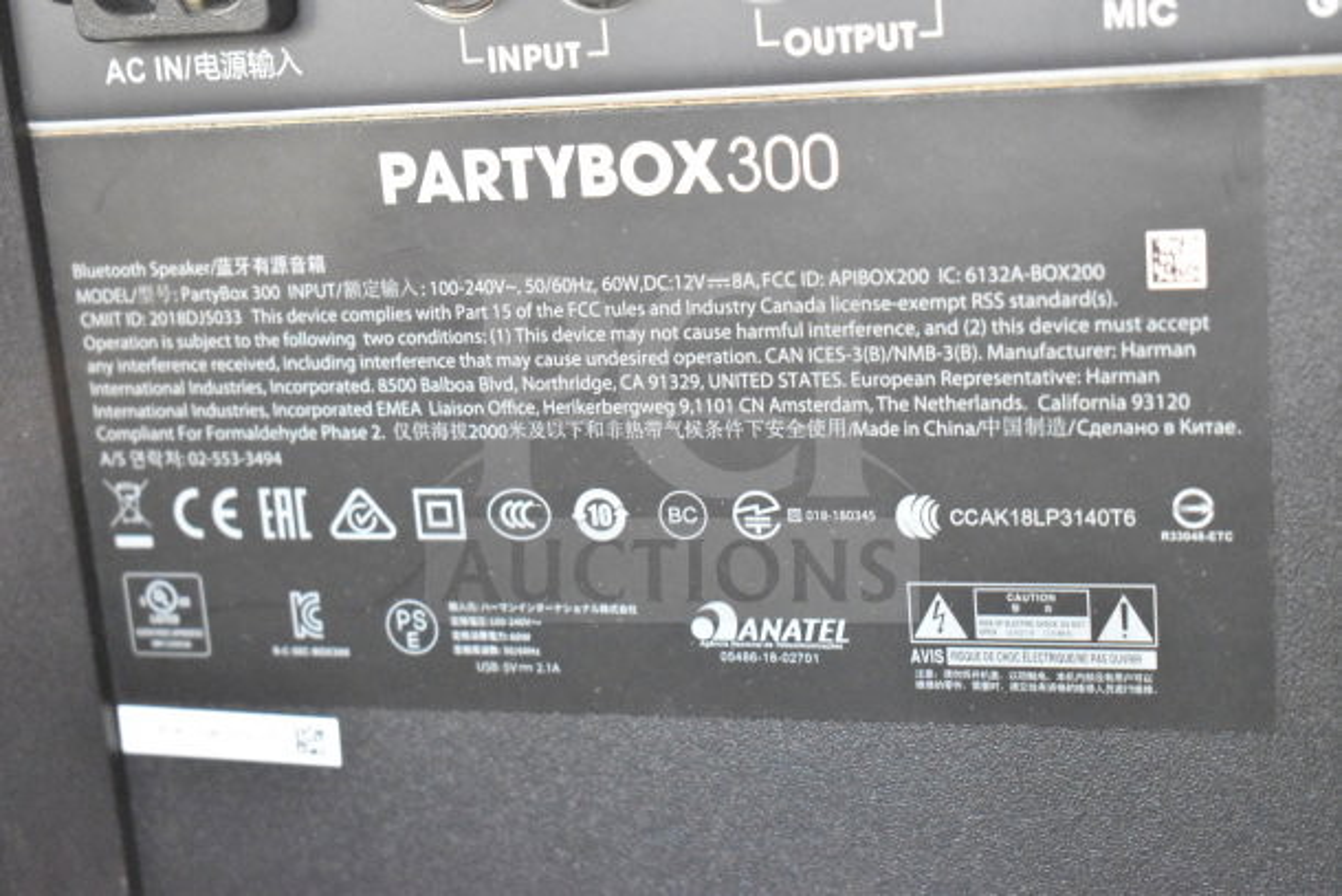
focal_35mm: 69
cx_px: 671
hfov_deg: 29.2
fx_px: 2573
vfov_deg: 19.7
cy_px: 448
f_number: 5.3
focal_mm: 46
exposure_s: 1/80
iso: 14400
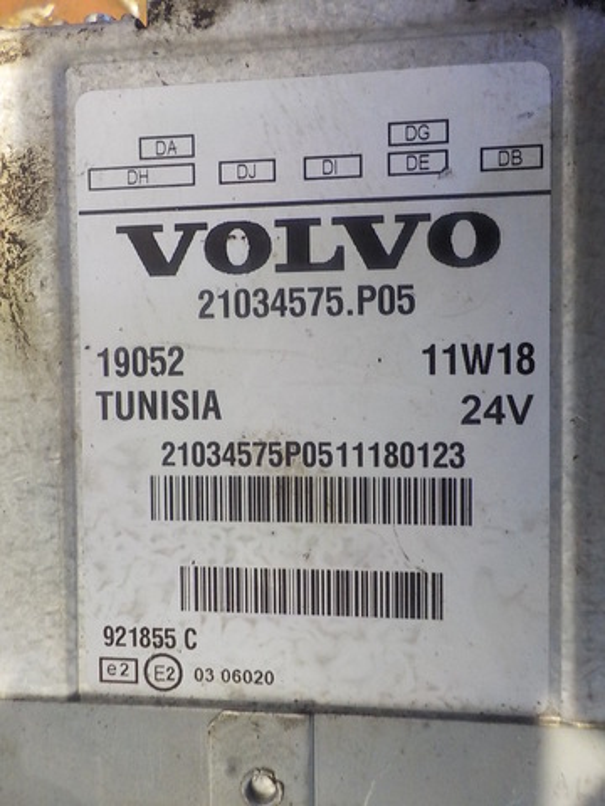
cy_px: 403
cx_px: 302
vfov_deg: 60.0
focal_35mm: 30
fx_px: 699
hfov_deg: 46.8
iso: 400
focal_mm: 4.1
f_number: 3.3
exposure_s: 1/13
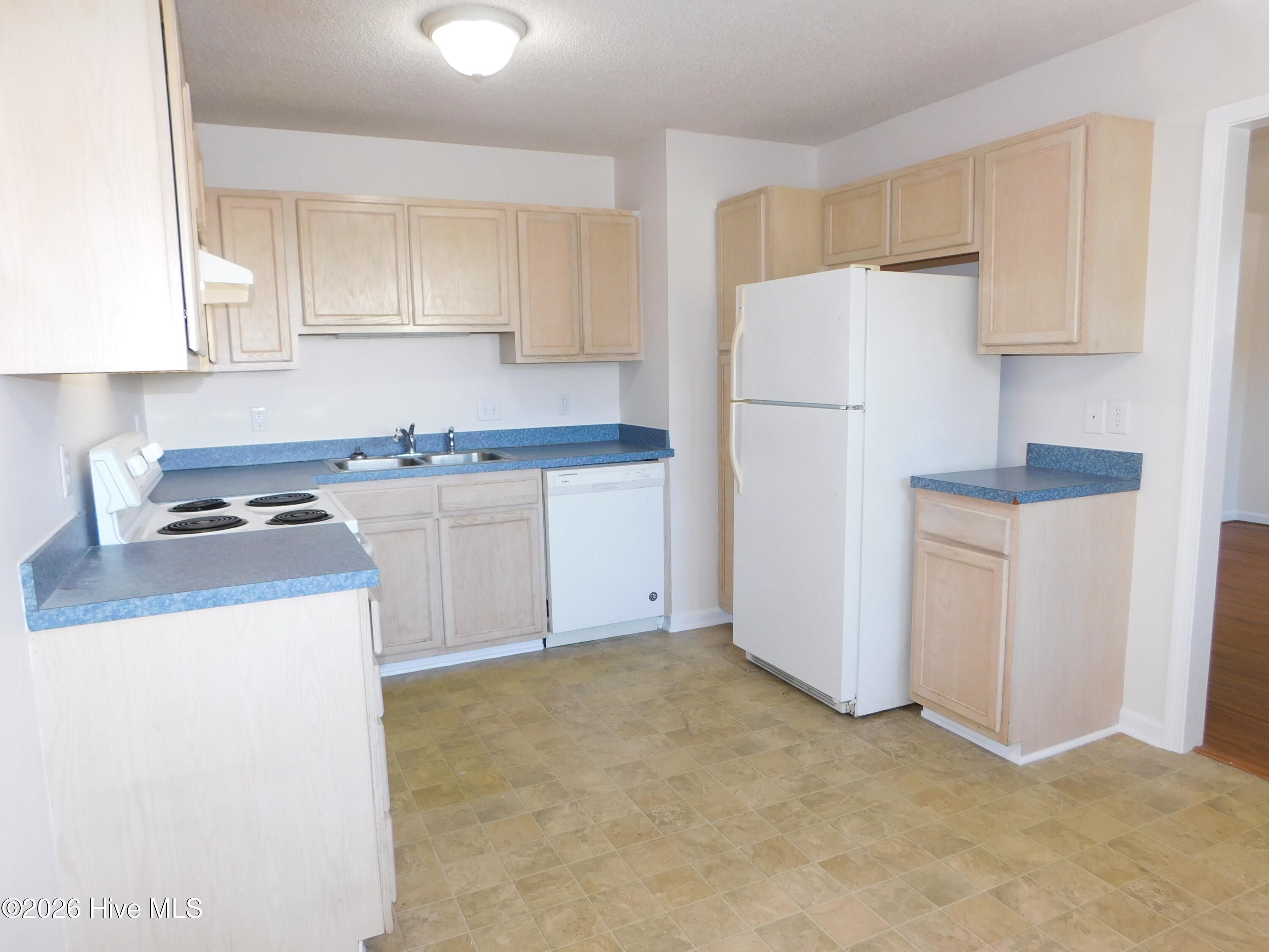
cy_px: 476
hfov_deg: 73.9
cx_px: 634
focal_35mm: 23
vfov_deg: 58.9
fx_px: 843
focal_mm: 4
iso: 140
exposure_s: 1/30
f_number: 3
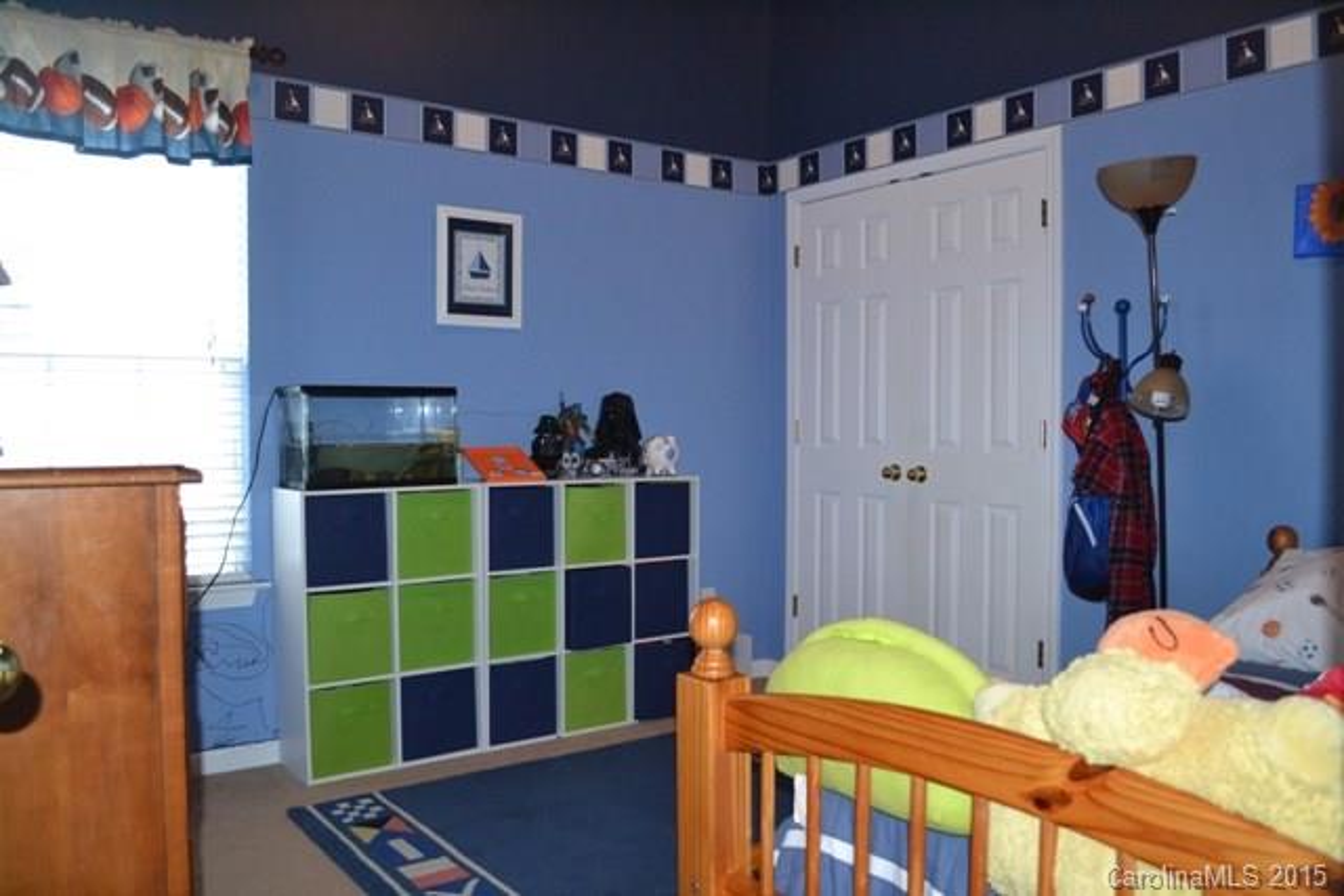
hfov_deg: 67.4
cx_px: 672
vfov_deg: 48.0
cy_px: 448
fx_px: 1008
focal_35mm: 27
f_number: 3.5
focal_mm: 18
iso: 2000
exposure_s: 1/60
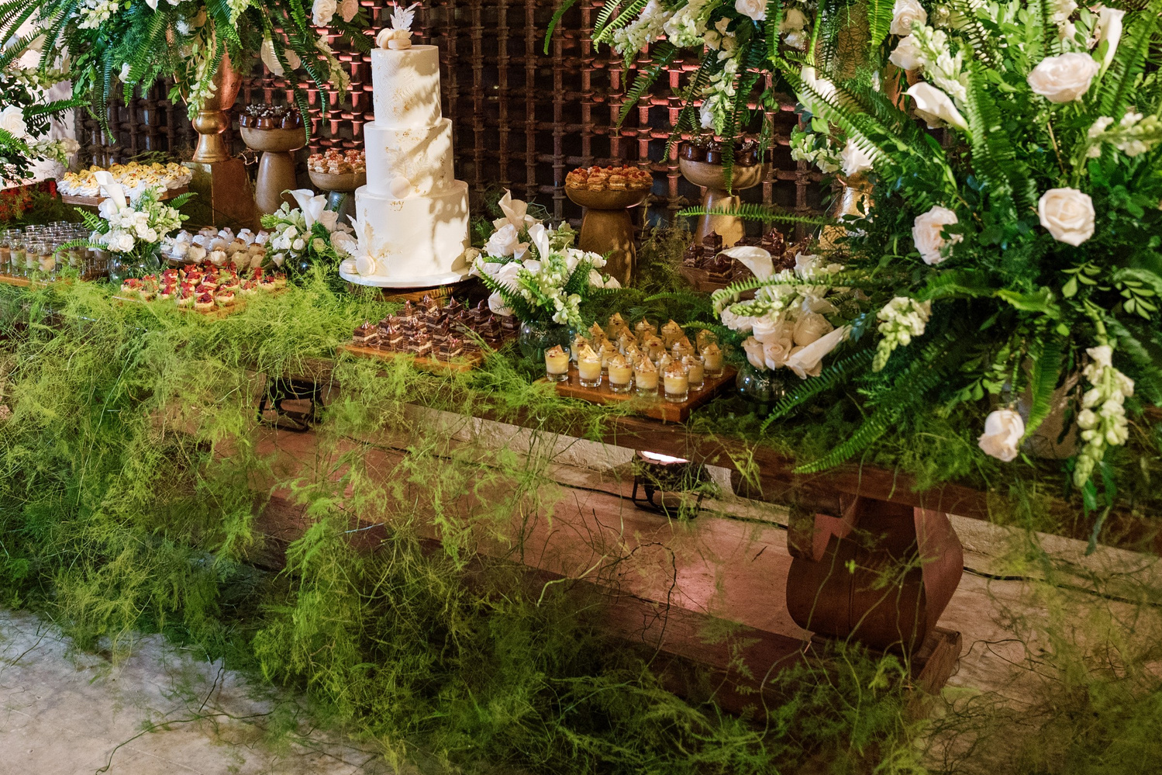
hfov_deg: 47.3
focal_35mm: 41
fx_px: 1323
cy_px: 166
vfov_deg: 31.8
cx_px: 496
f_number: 2.8
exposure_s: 1/100
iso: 1600
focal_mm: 24
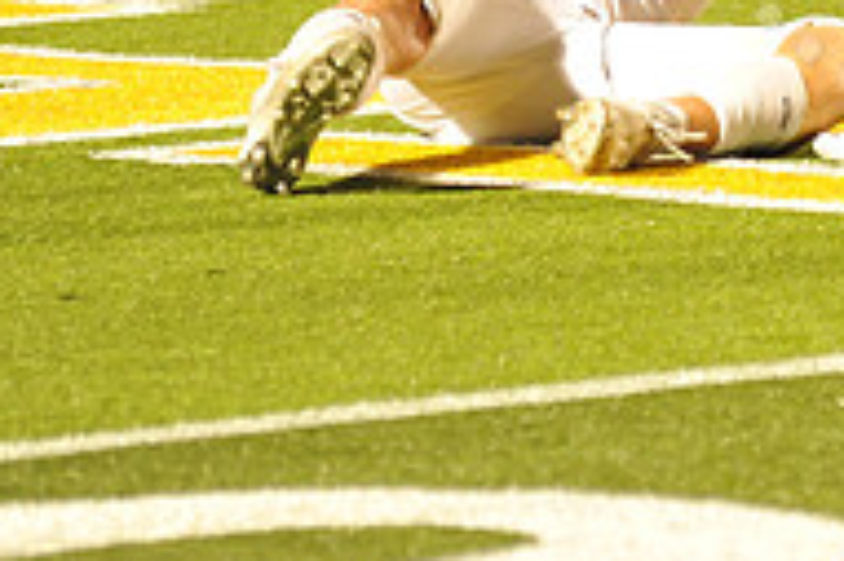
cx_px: 1052
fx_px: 14242
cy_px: -287
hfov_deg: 3.4
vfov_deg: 2.3
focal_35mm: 608
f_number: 4
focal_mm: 200
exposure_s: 1/250
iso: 6400
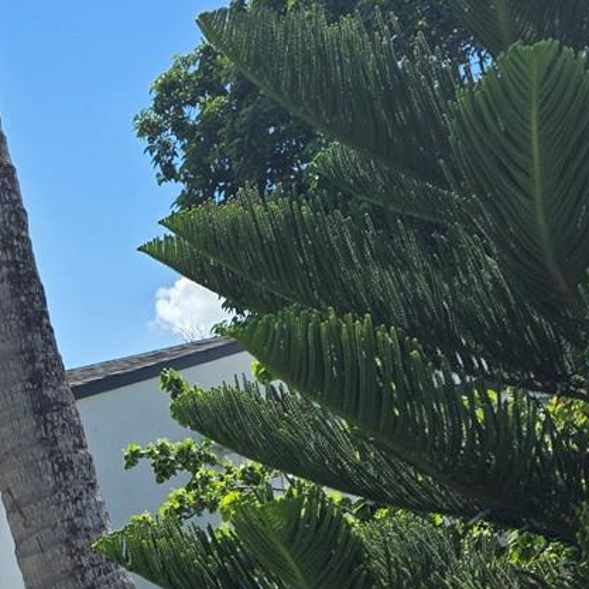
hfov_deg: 21.5
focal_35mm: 78
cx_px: 11
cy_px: 835
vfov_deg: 19.8
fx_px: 1502
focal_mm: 6.3
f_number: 1.7
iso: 80
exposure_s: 1/6355
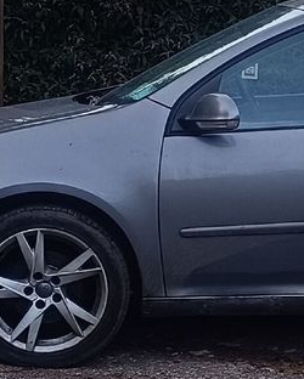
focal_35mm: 45
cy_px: 228
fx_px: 506
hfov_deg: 30.1
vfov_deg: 40.9
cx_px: 333
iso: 51
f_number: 1.88
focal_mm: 5.59
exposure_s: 1/310
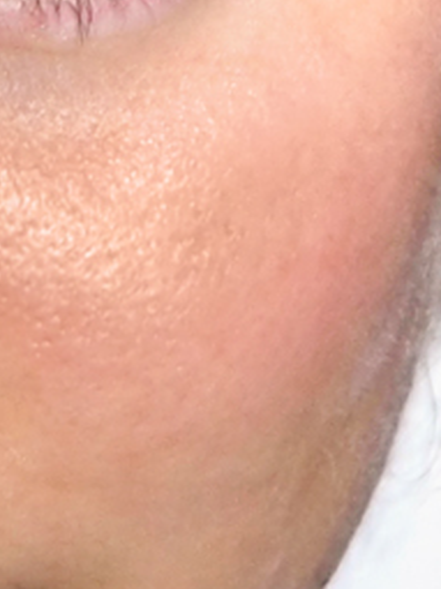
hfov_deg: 1.9
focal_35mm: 768
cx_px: -275
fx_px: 13056
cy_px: 99
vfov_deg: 2.6
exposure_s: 1/80
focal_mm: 49
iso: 640
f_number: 4
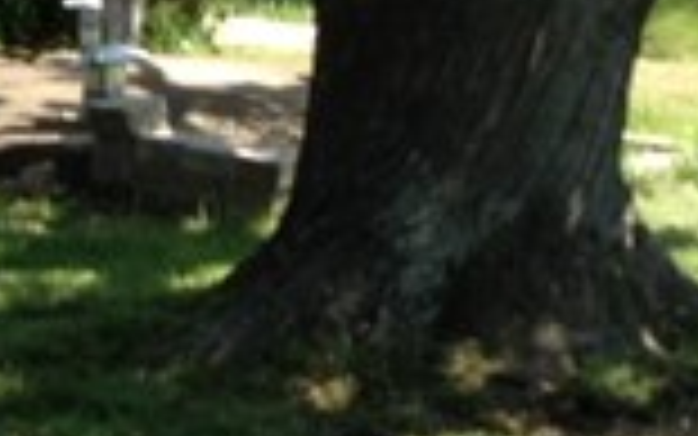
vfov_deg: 5.4
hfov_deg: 8.4
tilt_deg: -9.4
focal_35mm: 245
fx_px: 4662
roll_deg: +0.6
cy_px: 324
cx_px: -207
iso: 50
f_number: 2.4
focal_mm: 4.28
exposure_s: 1/412
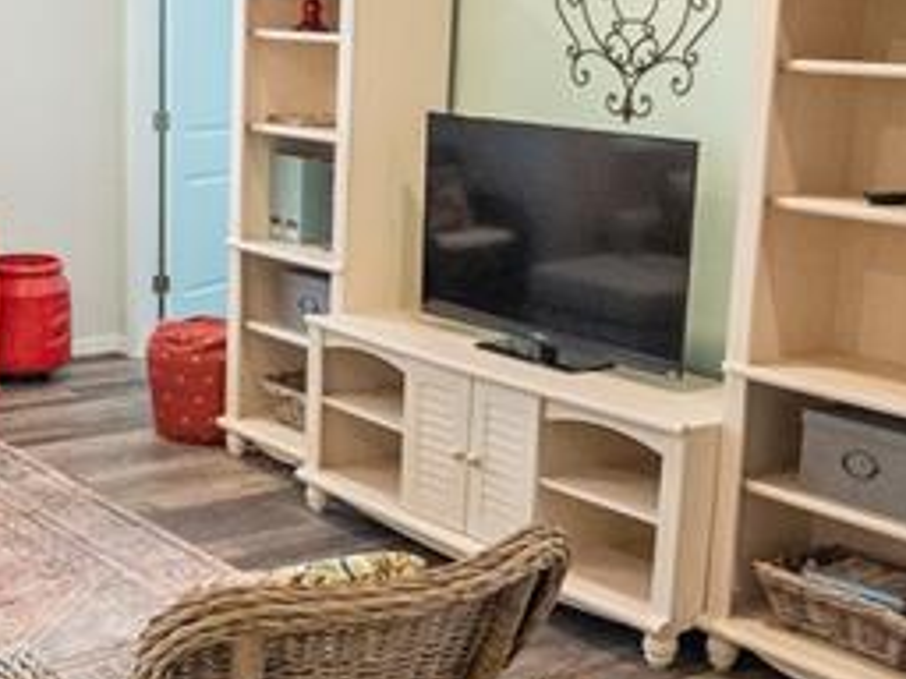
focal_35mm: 56
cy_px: 389
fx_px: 1466
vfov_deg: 26.1
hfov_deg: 34.3
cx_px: 467
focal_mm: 7
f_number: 4
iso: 1250
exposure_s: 1/60
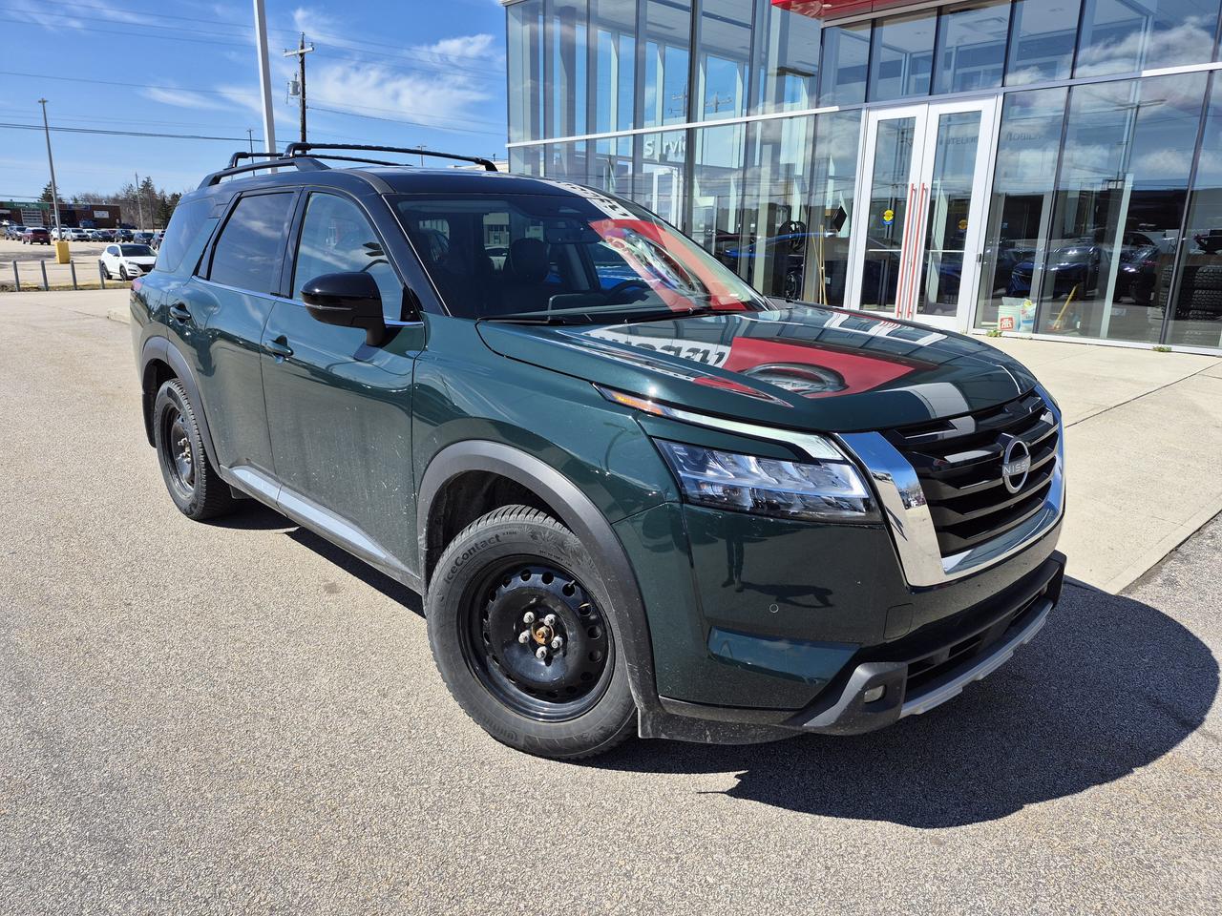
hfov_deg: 73.9
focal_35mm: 23
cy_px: 458
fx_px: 812
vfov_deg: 58.9
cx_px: 611
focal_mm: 5.4
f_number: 1.8
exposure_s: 1/1644
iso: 25
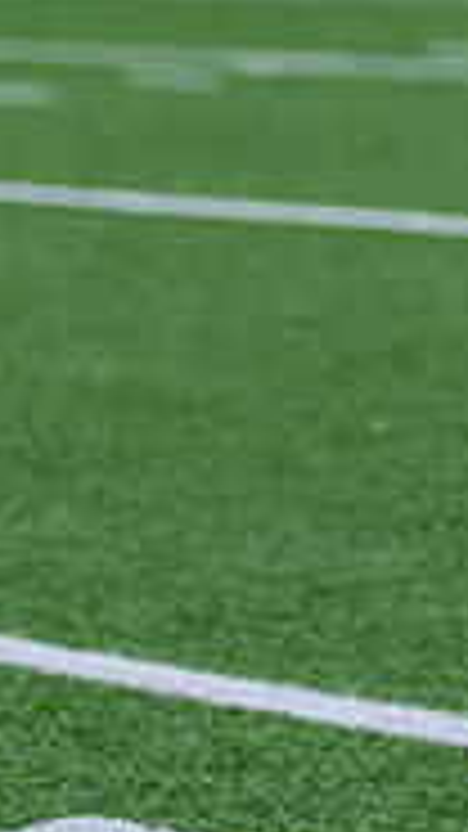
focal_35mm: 197
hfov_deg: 6.0
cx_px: 968
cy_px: -31
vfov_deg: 10.8
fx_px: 4348
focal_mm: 50
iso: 320
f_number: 1.2
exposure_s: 1/500
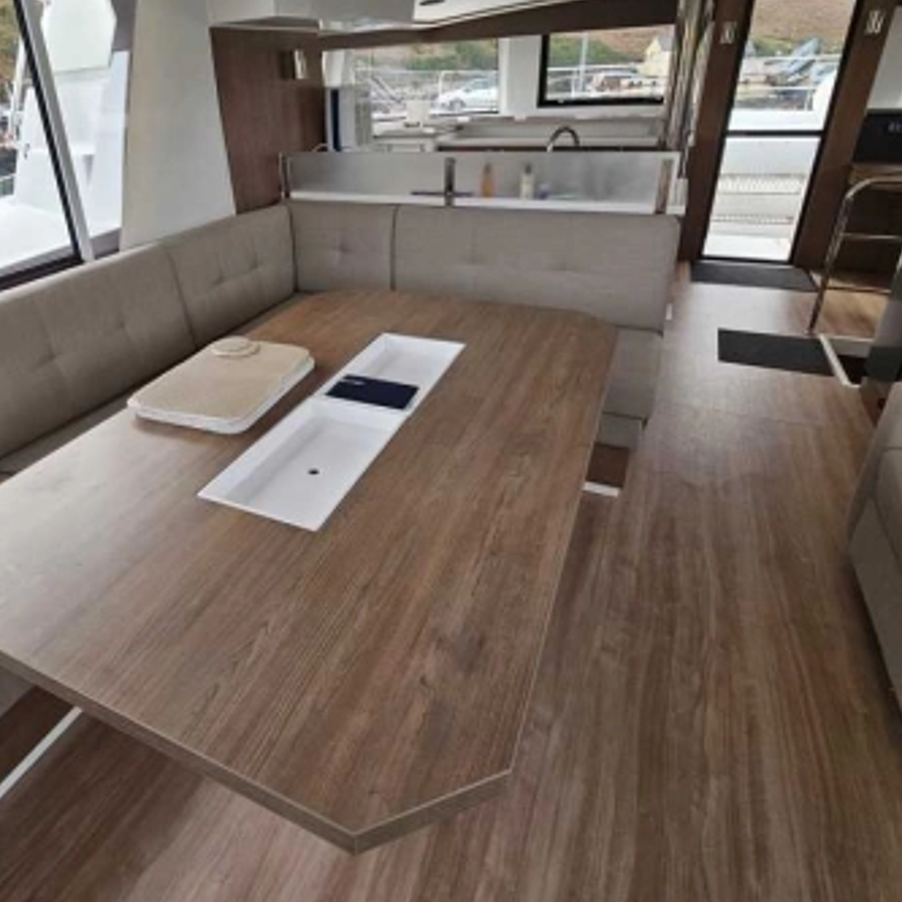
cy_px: 364
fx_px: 560
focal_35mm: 19
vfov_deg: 76.9
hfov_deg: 76.7
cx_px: 355
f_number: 2.2
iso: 100
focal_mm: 2.2
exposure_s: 1/359
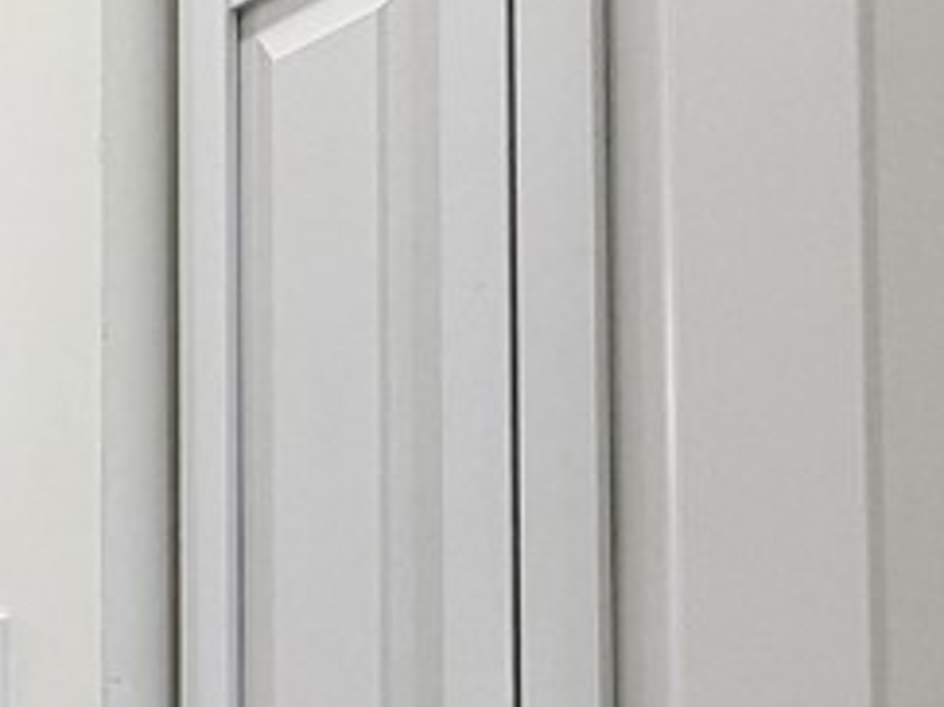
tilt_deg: +1.3
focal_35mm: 59
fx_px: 1608
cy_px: 691
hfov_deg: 21.5
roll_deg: -0.6
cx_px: -750
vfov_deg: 23.8
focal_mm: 2.22
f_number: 2.2
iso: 100
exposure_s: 1/120
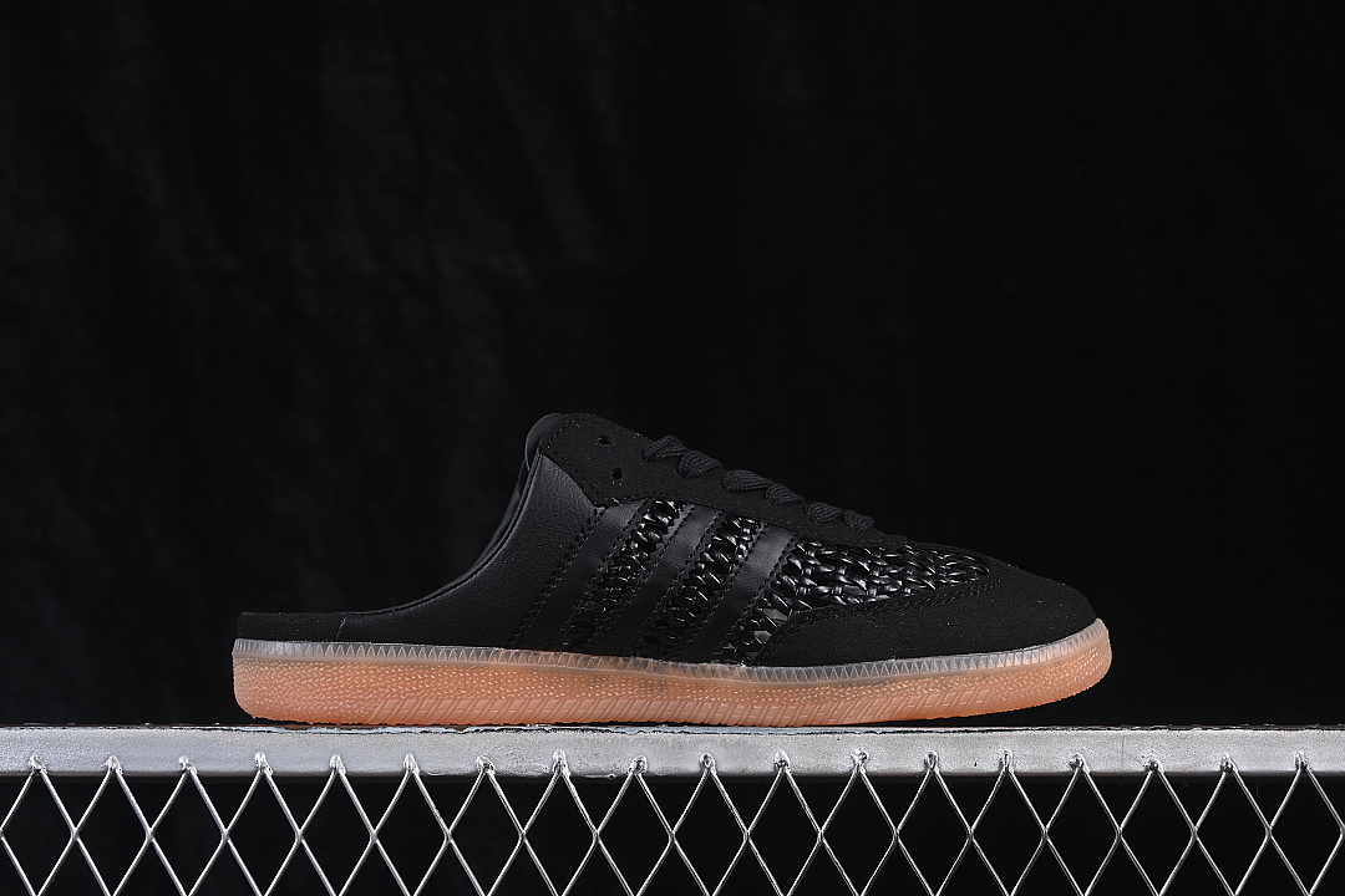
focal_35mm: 75
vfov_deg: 18.2
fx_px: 2802
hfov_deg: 27.0
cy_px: 448
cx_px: 672
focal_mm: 50
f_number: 6.3
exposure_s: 1/60
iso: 160
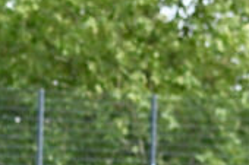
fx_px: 5625
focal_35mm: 814
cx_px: 312
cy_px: 329
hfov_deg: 2.5
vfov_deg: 1.7
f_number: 5
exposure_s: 1/1600
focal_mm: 135
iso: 450
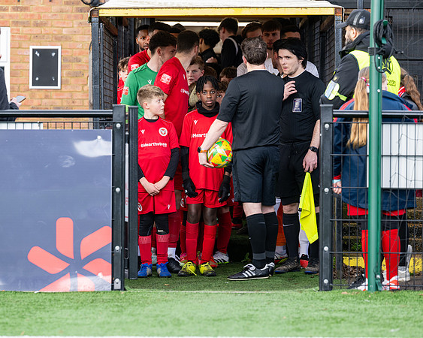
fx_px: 2132
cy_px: 162
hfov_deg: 11.3
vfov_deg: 9.1
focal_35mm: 170
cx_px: 204
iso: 400
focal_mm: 145
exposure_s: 1/200
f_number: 4
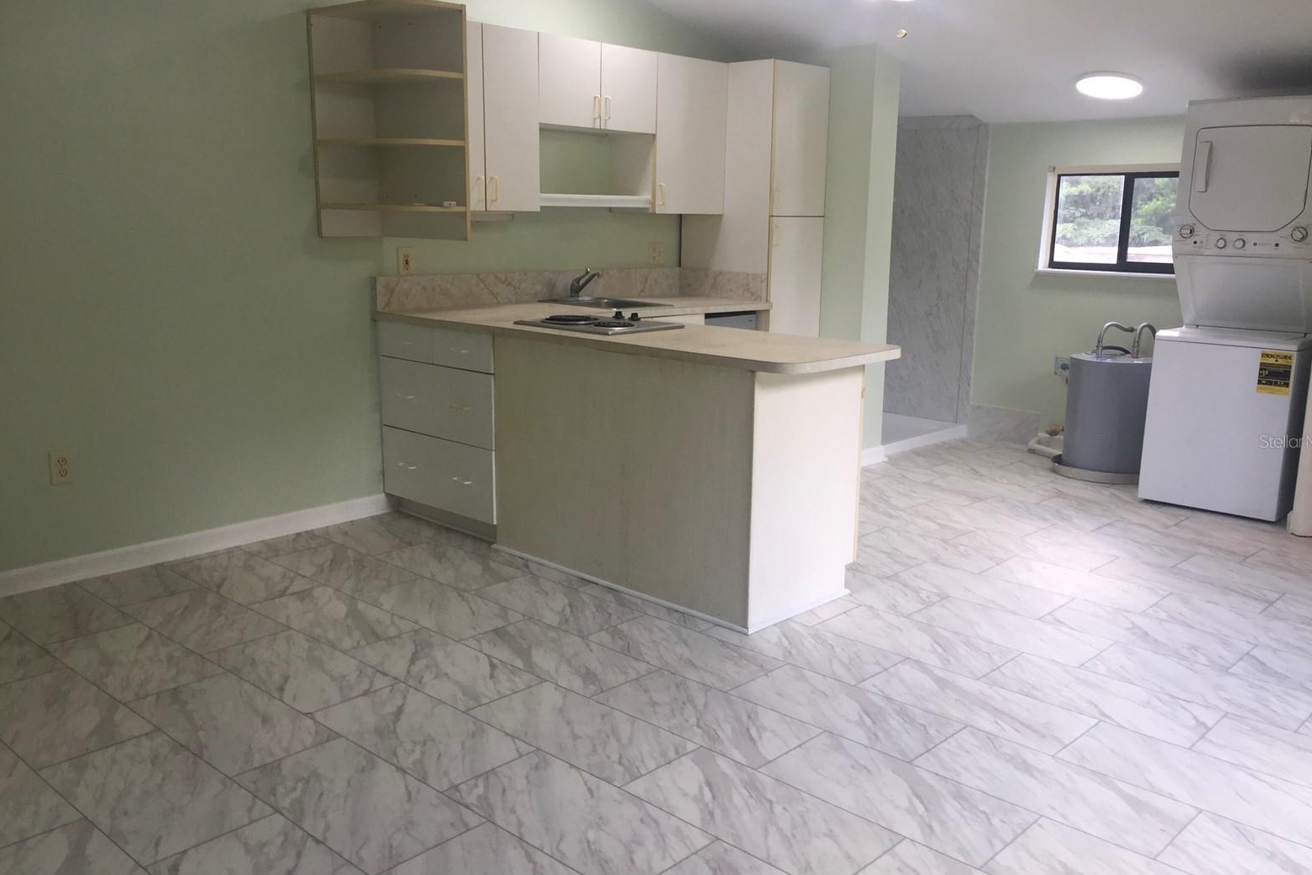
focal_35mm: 31
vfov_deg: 42.3
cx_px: 665
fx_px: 1130
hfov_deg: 60.3
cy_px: 441
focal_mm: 4.15
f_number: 2.2
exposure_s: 1/60
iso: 40
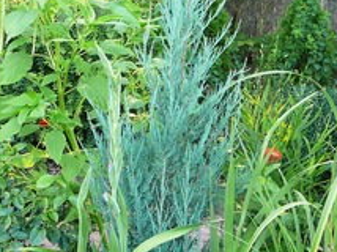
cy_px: 124
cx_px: 106
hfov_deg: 26.9
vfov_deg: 20.4
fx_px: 700
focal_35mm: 72
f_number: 2.8
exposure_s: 1/50
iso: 100
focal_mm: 5.2
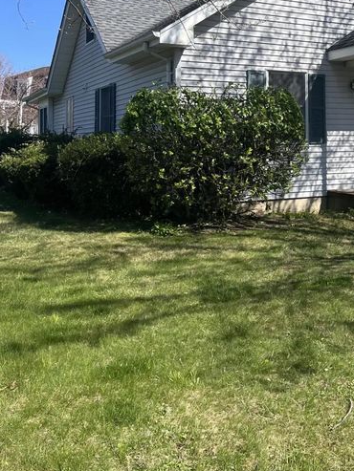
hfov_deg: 31.0
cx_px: 304
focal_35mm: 45
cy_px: 118
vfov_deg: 40.9
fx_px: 613
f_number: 1.5
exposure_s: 1/3165
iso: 50
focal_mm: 5.7
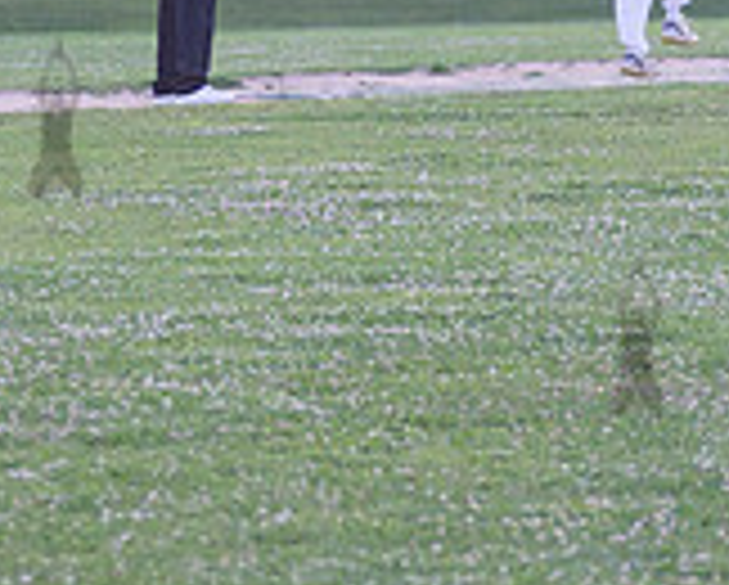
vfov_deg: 4.4
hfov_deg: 5.5
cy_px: -101
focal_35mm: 352
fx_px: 7604
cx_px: 634
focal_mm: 105
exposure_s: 1/2000
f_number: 2.8
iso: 1600
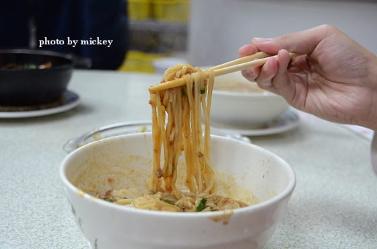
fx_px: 548
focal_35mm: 52
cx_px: 188
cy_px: 124
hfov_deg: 37.9
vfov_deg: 25.6
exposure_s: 1/160
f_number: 4.2
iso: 1600
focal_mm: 35
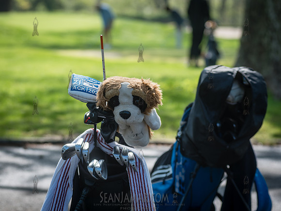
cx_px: 103
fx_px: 1103
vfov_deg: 10.9
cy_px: 105
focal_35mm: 136
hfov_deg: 14.5
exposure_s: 1/500
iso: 100
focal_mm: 105
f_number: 4
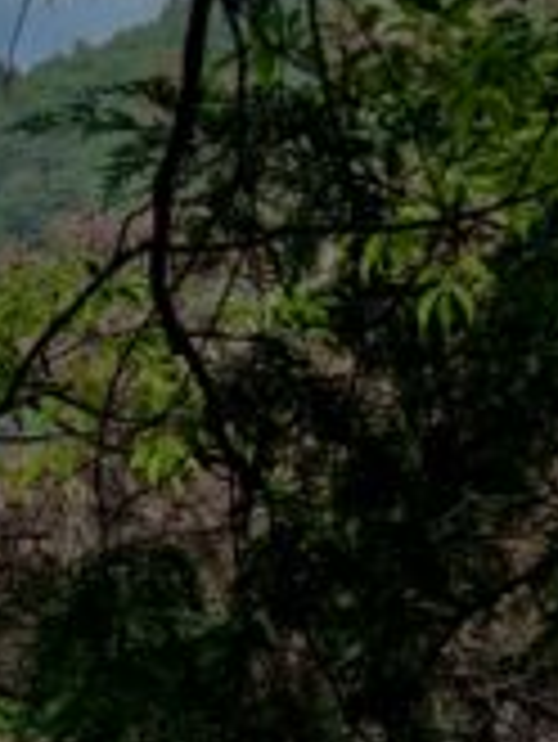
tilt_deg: -5.6
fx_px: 3456
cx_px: -896
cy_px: 1129
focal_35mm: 161
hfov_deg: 8.3
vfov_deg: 11.7
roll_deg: +2.6
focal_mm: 5.96
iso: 64
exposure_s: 1/557
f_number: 1.6
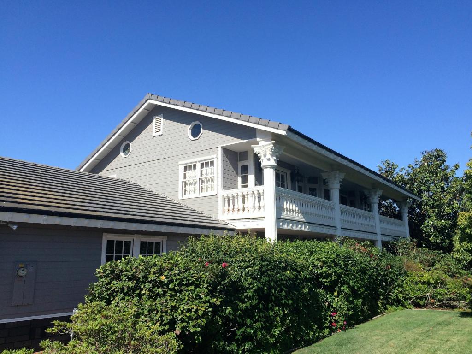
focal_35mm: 29
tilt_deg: +9.6
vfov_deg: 48.2
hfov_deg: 61.7
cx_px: 236
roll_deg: +1.0
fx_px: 395
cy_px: 177
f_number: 2.2
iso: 50
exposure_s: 1/2283
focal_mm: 4.15
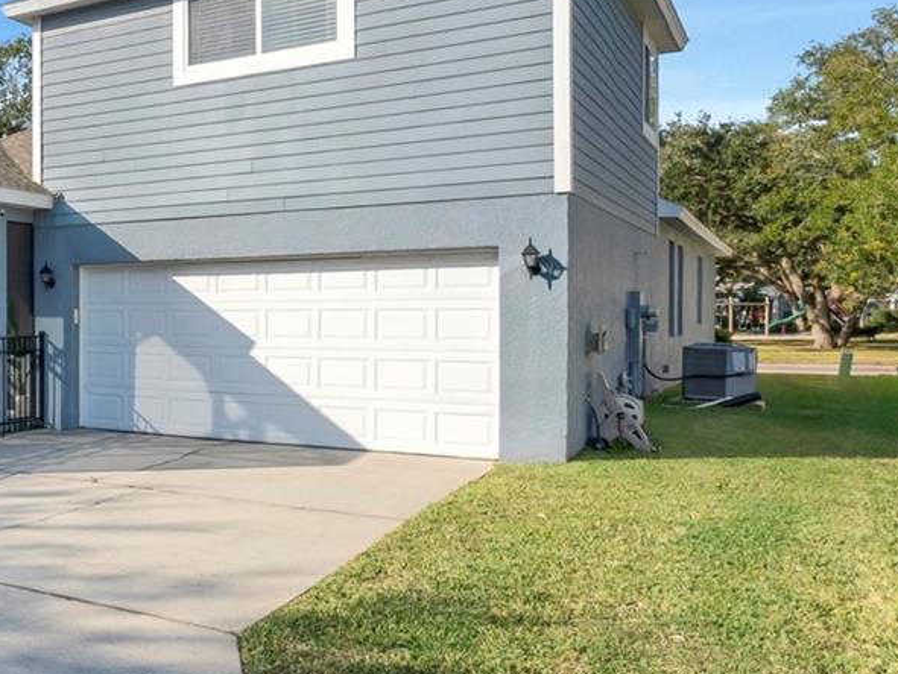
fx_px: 1012
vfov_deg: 36.9
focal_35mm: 39
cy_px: 326
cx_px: -77
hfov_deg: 39.6
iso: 250
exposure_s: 1/40
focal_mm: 10
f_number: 9
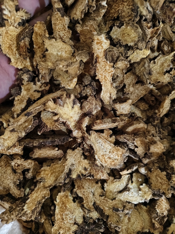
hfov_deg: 58.9
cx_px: 88
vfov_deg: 73.9
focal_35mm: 23
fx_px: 155
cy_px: 117
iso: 6351
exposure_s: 1/232
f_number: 1.88
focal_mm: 5.56
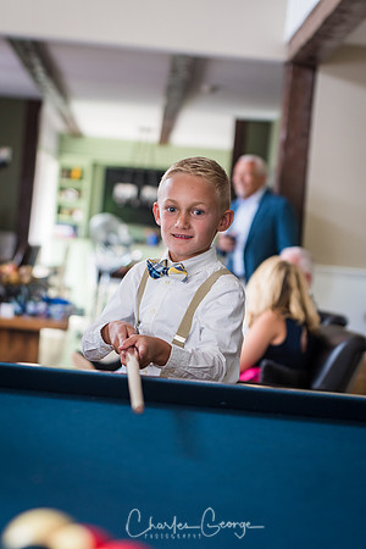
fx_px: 1601
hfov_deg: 13.0
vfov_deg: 19.5
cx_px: 183
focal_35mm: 105
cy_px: 274
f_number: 2.8
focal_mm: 70
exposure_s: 1/100
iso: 400
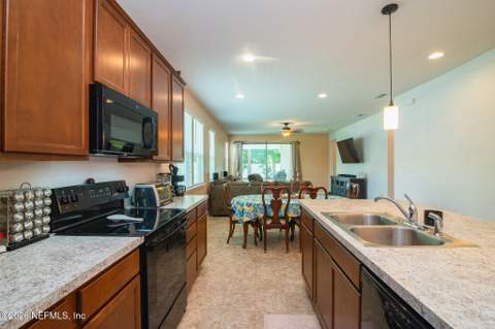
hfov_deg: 96.8
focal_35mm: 16
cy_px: 164
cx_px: 248
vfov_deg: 73.6
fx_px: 220
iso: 250
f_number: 8
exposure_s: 1/15
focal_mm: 16
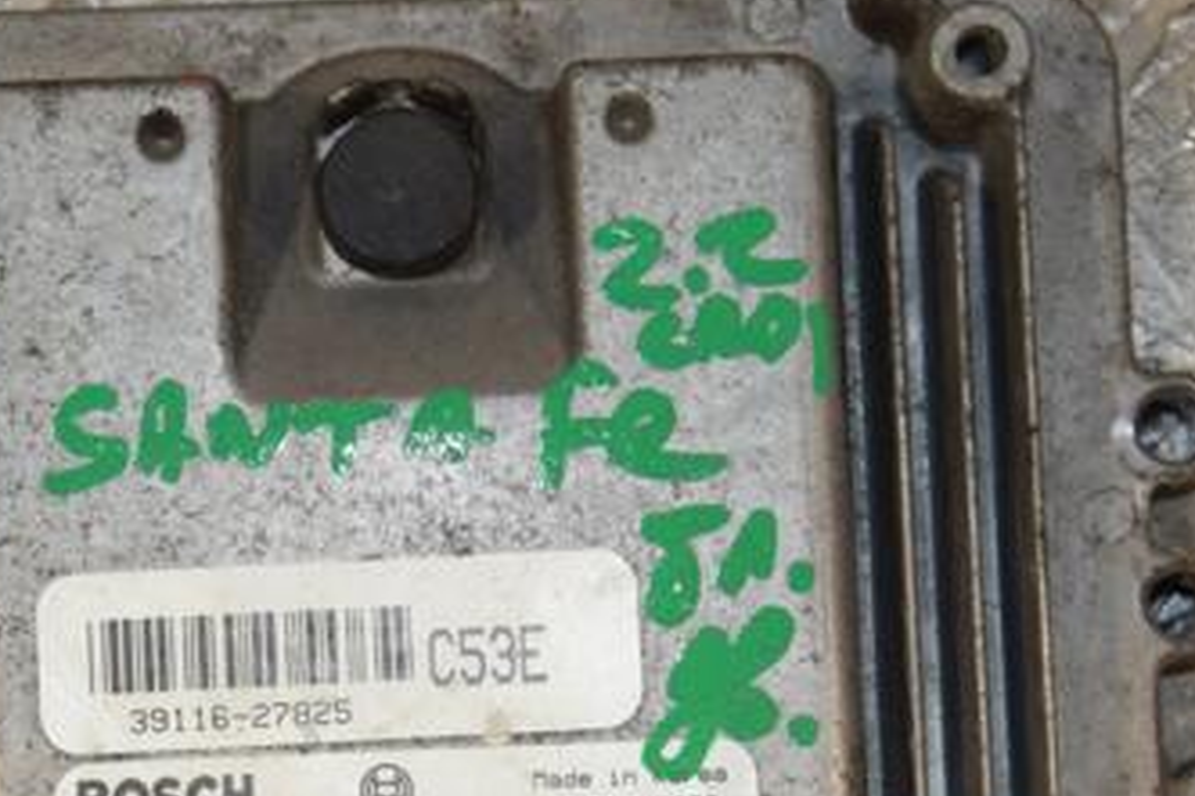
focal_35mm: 122
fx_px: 4044
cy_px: 576
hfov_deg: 16.8
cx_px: 454
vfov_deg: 11.2
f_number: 6.3
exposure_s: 1/200
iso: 800
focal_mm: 45
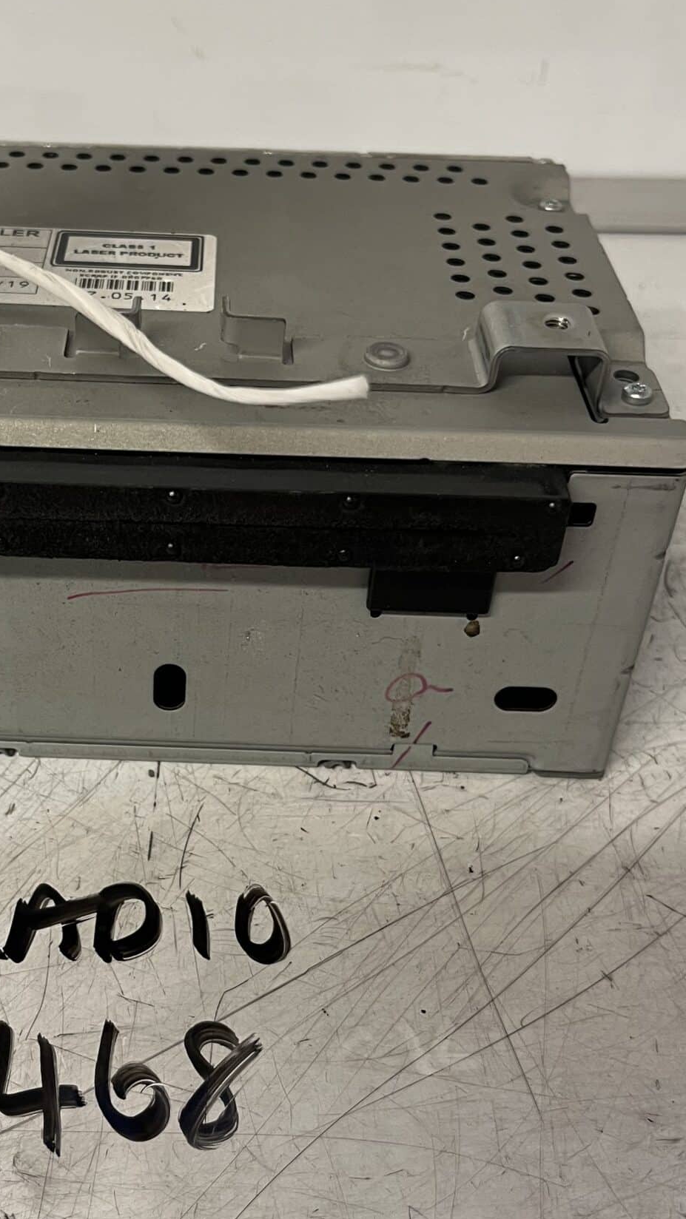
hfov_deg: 26.8
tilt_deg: -39.4
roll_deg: -1.3
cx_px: 171
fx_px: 1423
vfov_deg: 46.4
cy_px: 643
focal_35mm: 44
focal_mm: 5.1
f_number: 1.6
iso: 80
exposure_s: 1/50
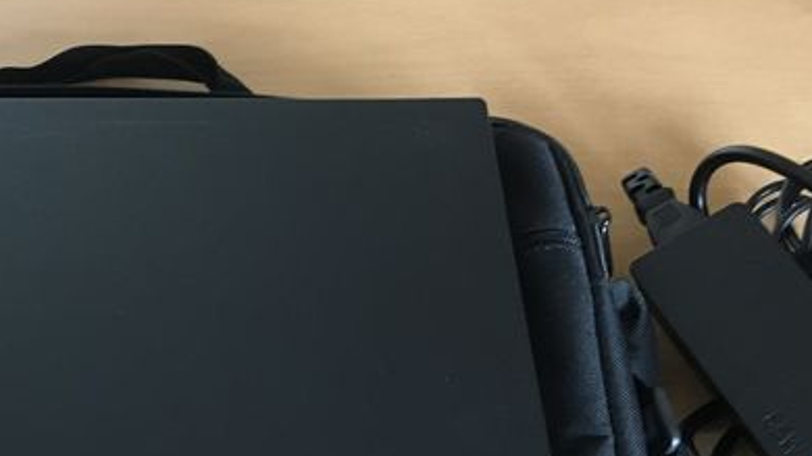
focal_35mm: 81
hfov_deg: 24.8
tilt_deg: -48.5
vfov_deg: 14.8
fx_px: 1743
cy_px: 385
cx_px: -29
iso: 160
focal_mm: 4.15
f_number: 2.2
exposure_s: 1/33
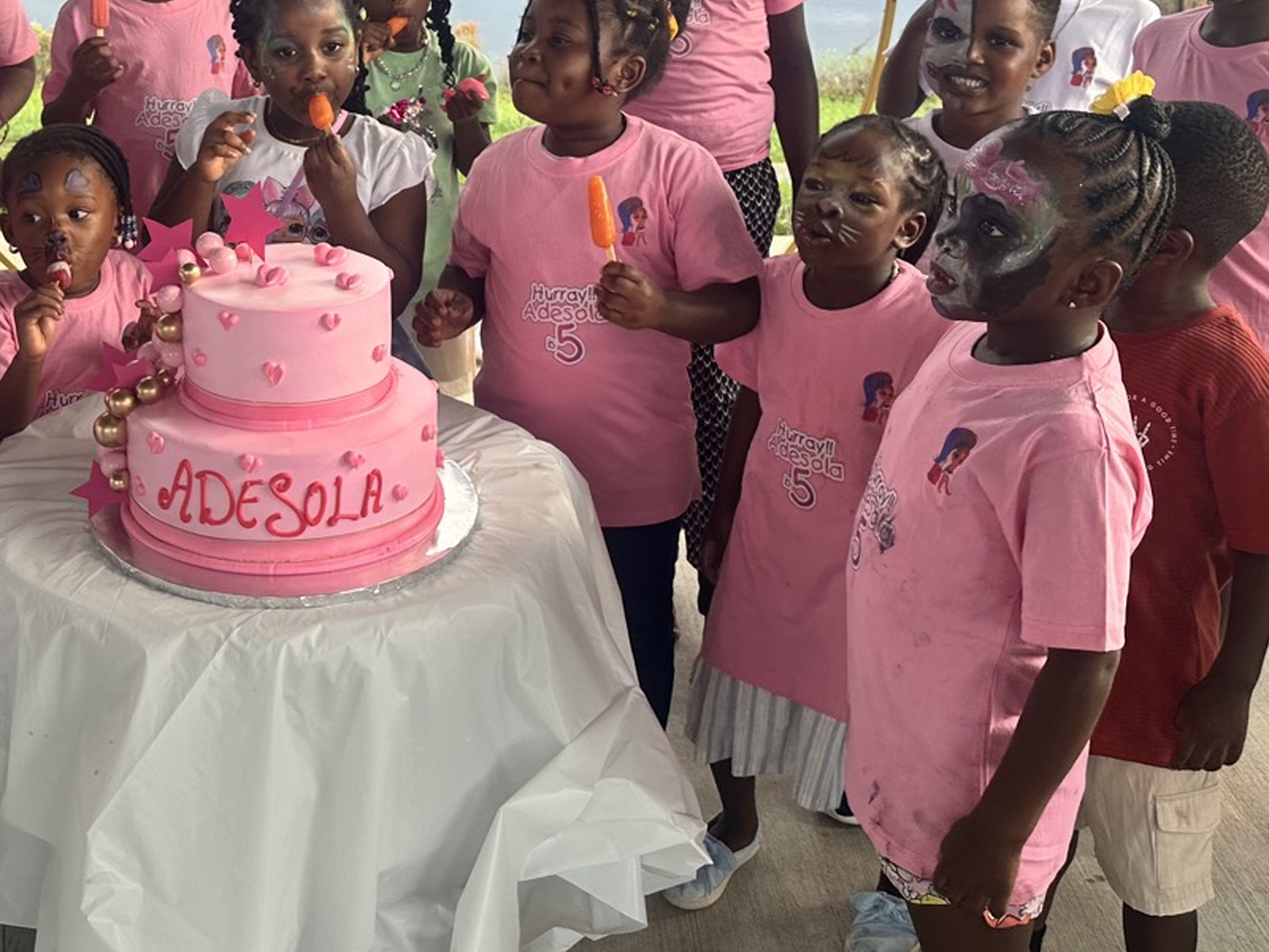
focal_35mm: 48
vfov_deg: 29.4
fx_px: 1760
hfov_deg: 39.1
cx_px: 406
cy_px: 149
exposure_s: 1/124
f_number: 1.78
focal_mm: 6.86
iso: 50
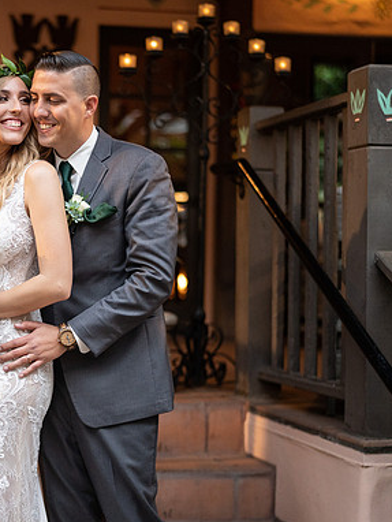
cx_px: 5
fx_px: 1101
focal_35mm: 73
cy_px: 263
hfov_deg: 19.6
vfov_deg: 26.7
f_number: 1.4
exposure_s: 1/500
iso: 1600
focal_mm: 50
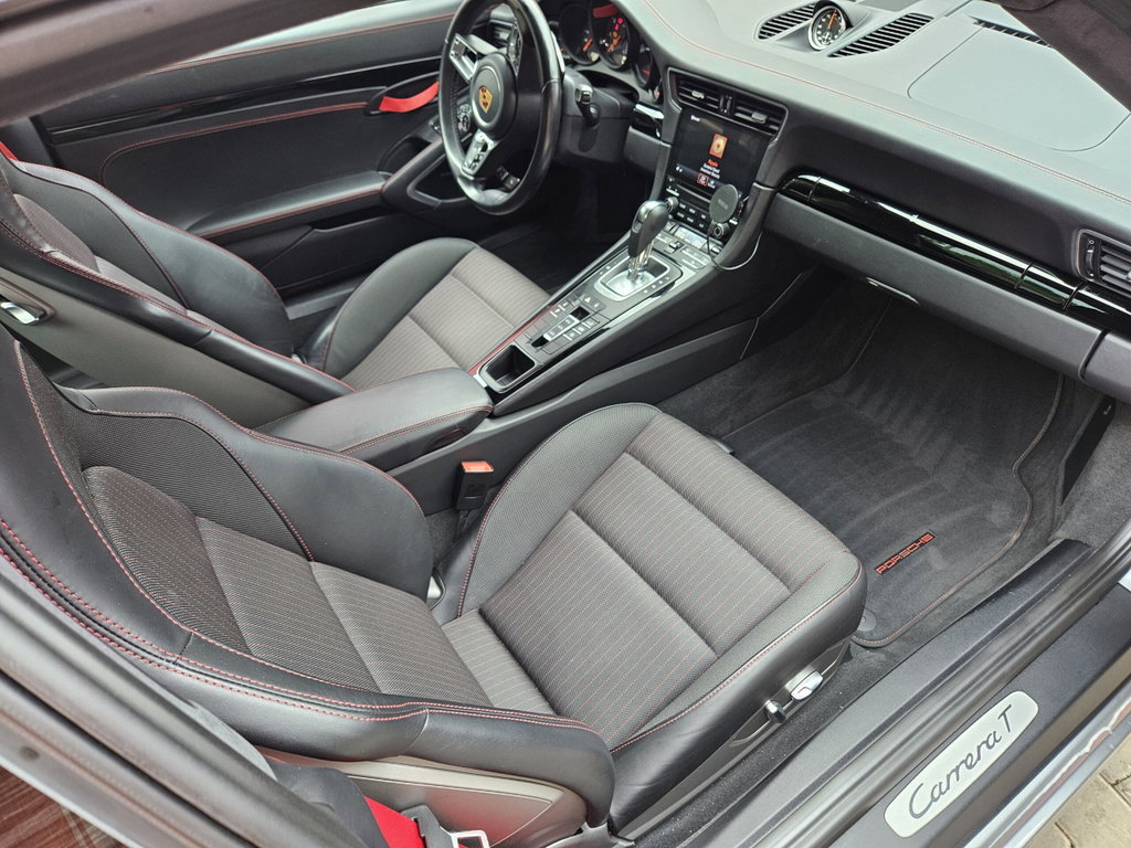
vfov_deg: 58.9
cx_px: 566
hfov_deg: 73.9
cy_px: 424
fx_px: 751
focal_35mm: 23
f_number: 1.8
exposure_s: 1/180
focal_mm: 5.4
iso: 160
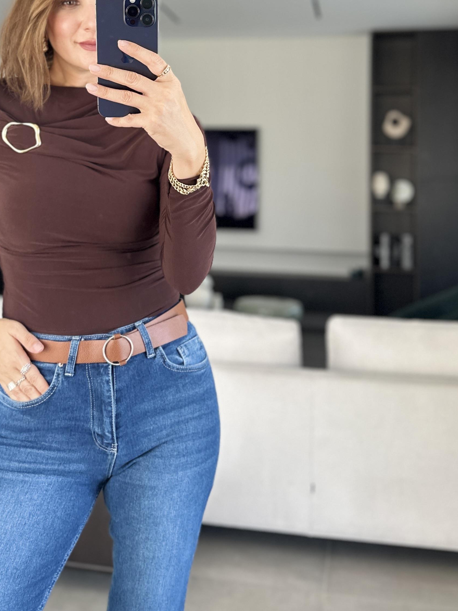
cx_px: 195
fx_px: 758
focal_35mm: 43
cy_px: 133
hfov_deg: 33.5
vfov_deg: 42.1
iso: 250
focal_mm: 6.86
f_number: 1.78
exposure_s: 1/114
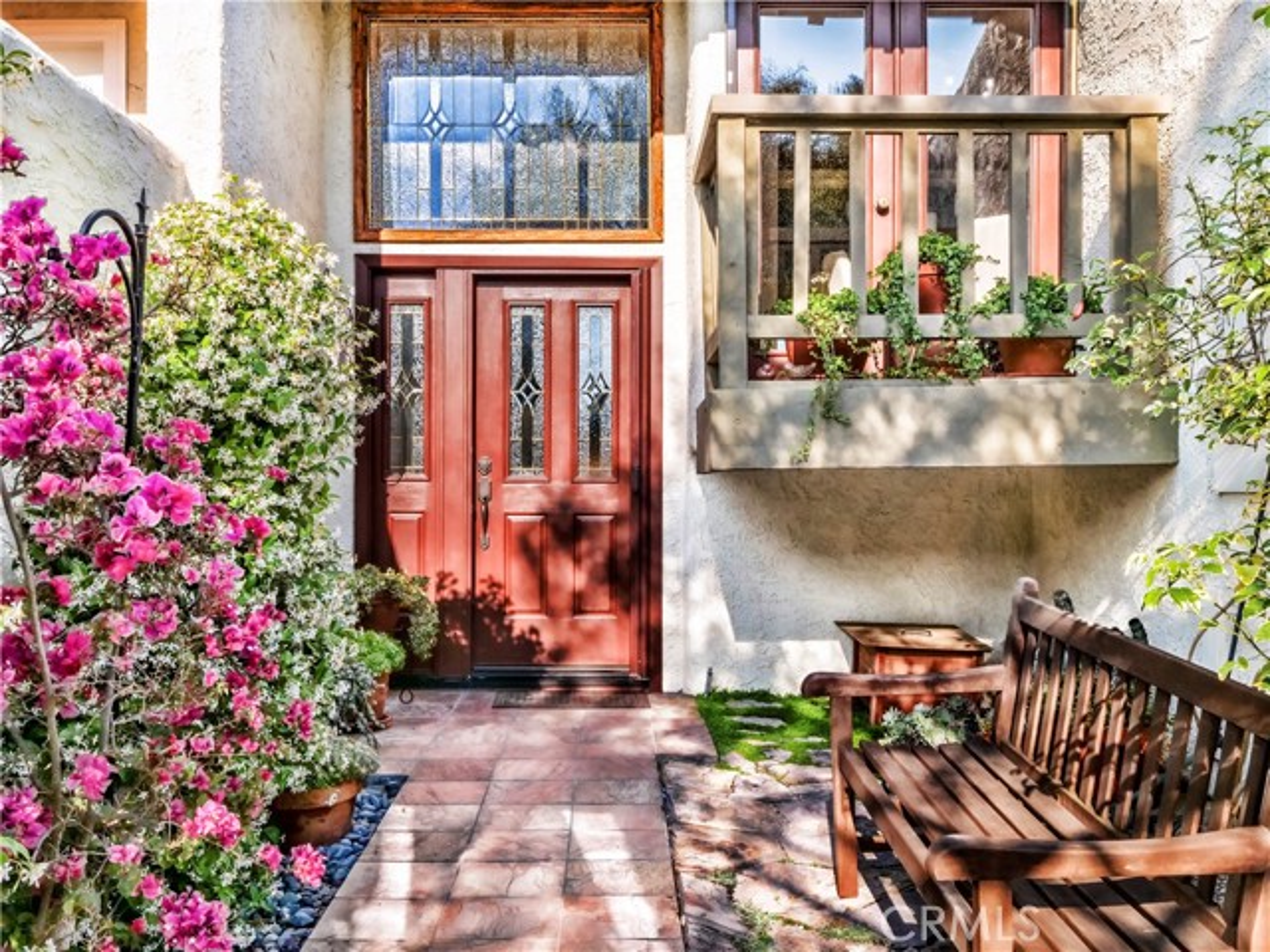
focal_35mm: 36
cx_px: 635
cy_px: 476
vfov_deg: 39.7
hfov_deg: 51.4
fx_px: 1321
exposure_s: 1/160
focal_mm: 18
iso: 250
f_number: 11
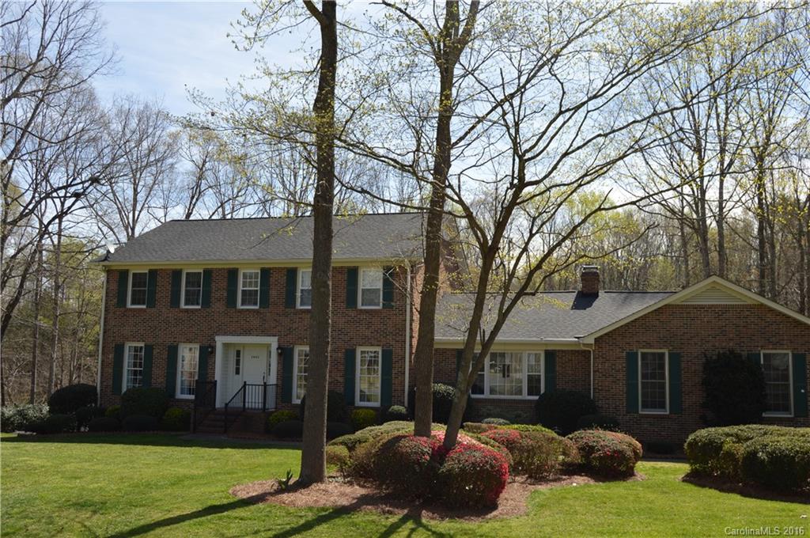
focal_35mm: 30
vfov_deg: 43.5
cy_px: 269
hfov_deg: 62.0
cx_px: 405
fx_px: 674
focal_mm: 20
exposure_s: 1/200
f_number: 9
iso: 100
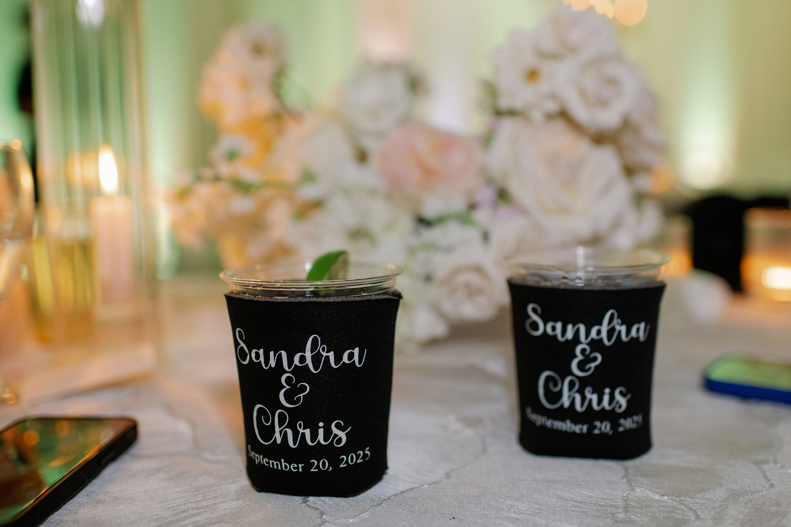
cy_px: 264
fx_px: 827
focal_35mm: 38
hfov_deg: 51.1
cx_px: 423
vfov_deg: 35.4
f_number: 2.5
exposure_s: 1/200
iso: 1250
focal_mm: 35
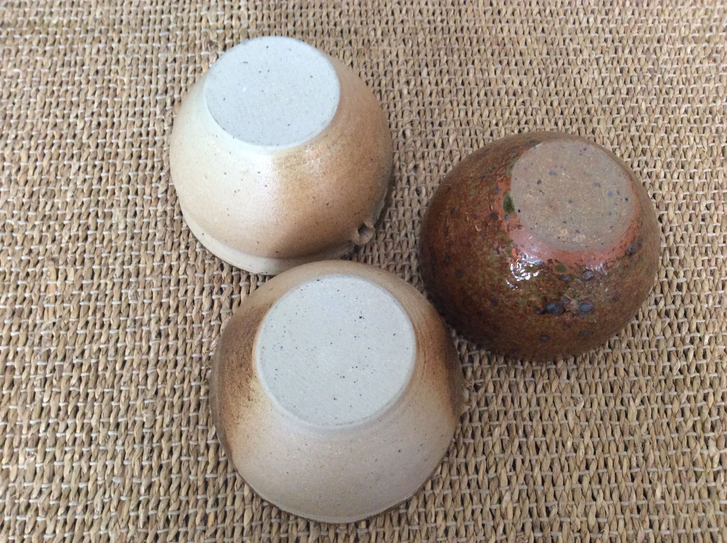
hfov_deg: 56.9
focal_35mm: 32
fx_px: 671
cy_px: 272
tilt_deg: -68.3
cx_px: 364
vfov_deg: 44.1
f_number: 2.4
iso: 200
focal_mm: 3.3
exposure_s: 1/25
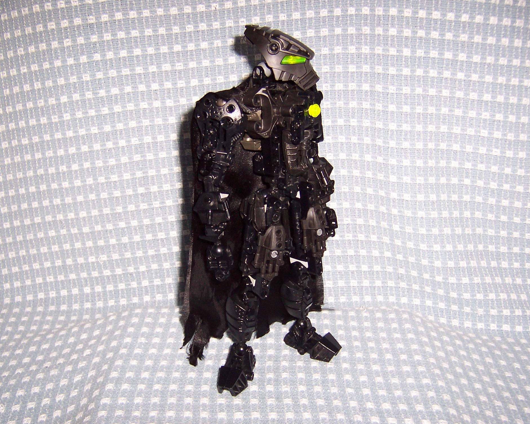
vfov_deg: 39.2
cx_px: 250
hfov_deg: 47.9
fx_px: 596
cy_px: 214
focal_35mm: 38
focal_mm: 5.6
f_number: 2.8
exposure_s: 1/60
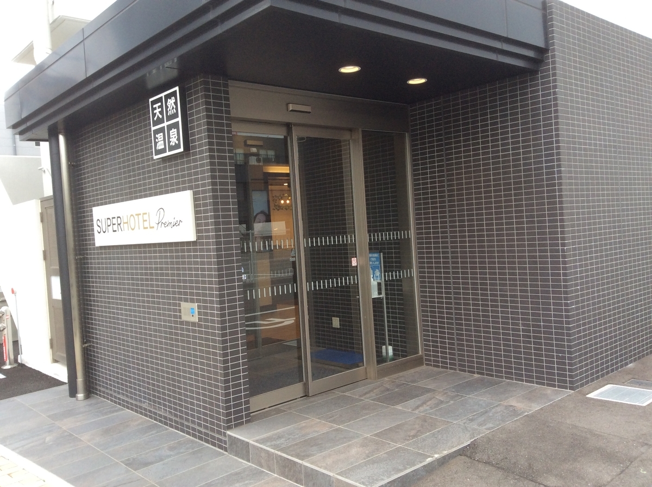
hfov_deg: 56.9
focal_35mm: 32
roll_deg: +1.6
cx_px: 326
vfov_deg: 44.0
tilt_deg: -3.7
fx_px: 602
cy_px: 244
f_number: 2.4
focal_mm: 3.3
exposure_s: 1/120
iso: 50
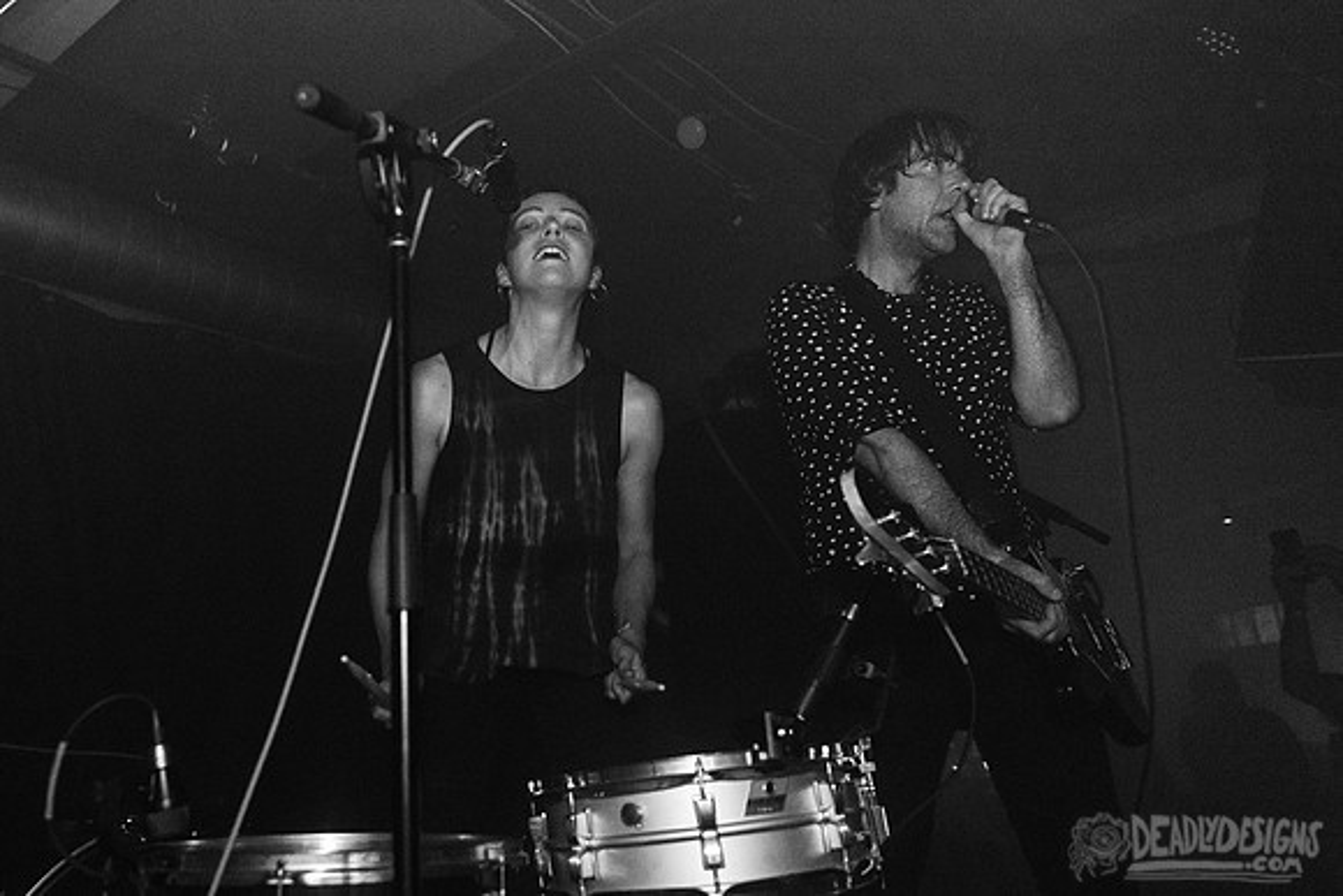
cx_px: 536
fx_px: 1076
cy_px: 448
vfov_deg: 45.2
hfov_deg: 63.3
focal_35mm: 29
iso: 2000
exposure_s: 1/40
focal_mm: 24
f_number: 3.2
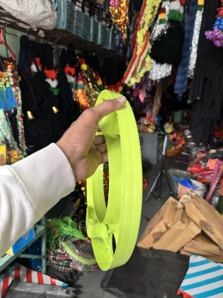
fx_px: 206
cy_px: 149
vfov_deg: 71.6
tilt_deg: -16.8
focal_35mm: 24
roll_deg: -4.5
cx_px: 112
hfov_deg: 56.8
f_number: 1.78
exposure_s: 1/100
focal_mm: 6.76
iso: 80
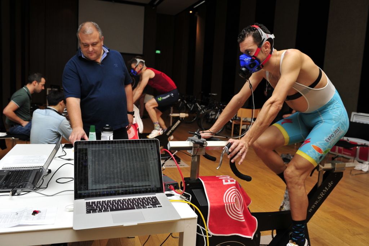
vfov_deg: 41.1
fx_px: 328
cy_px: 123
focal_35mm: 32
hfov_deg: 58.7
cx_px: 184
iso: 1000
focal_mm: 32
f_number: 5.6
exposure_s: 1/160
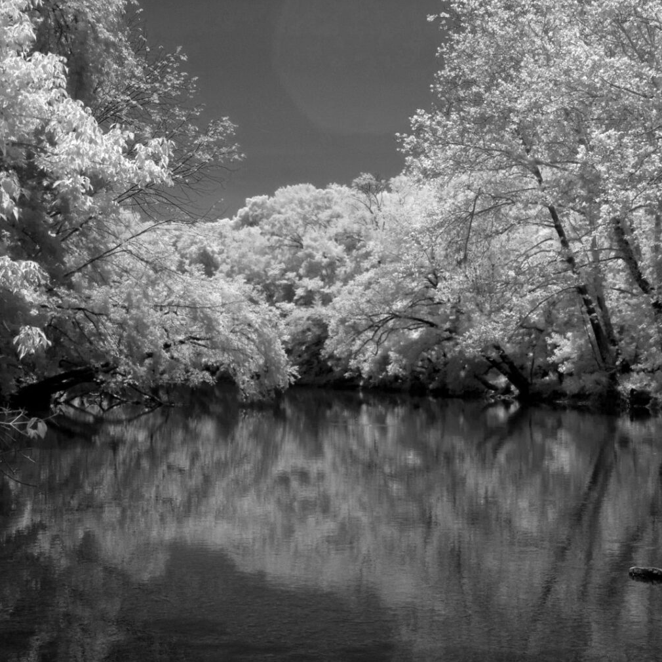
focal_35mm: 62
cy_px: 331
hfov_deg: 27.7
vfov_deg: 27.7
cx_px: 368
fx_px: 1341
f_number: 10
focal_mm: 32
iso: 200
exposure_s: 1/400
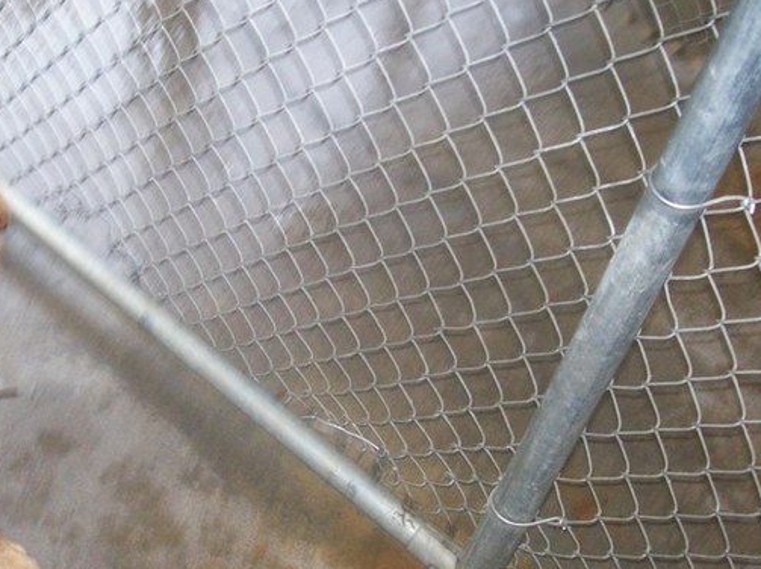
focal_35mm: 55
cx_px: 269
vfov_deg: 26.5
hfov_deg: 34.7
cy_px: 308
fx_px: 1208
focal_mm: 6
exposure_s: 1/138
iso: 200
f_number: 2.7
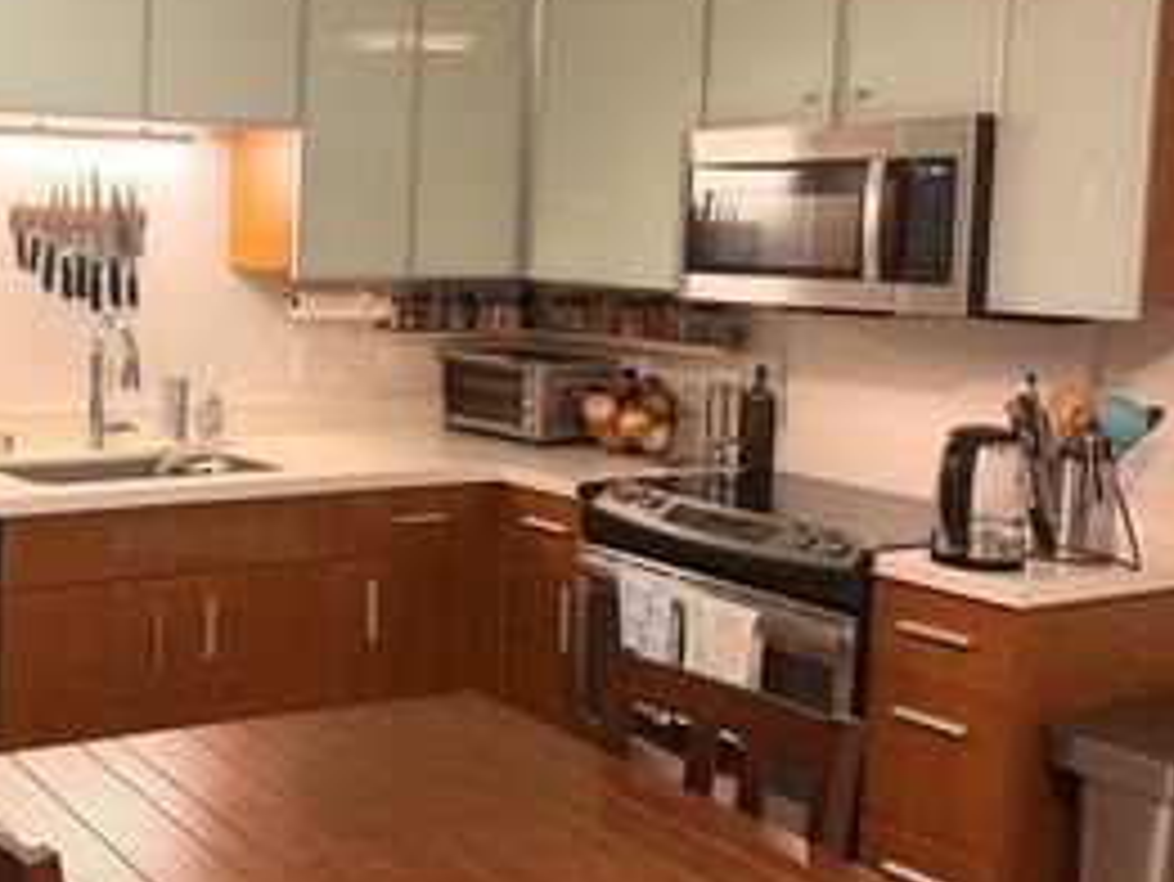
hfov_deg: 38.7
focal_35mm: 46
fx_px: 1561
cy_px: 344
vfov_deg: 31.4
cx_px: 148
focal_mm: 6.76
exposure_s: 1/60
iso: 250
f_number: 1.78
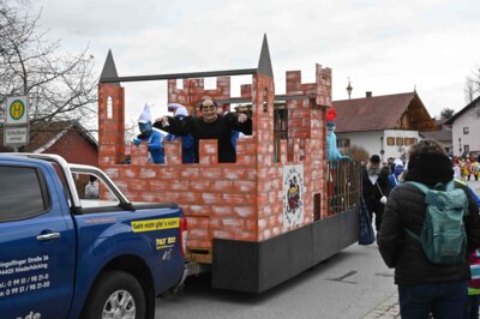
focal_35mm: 45
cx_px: 240
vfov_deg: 29.8
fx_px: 599
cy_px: 160
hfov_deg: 43.6
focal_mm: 45
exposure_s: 1/640
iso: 2500
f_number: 13
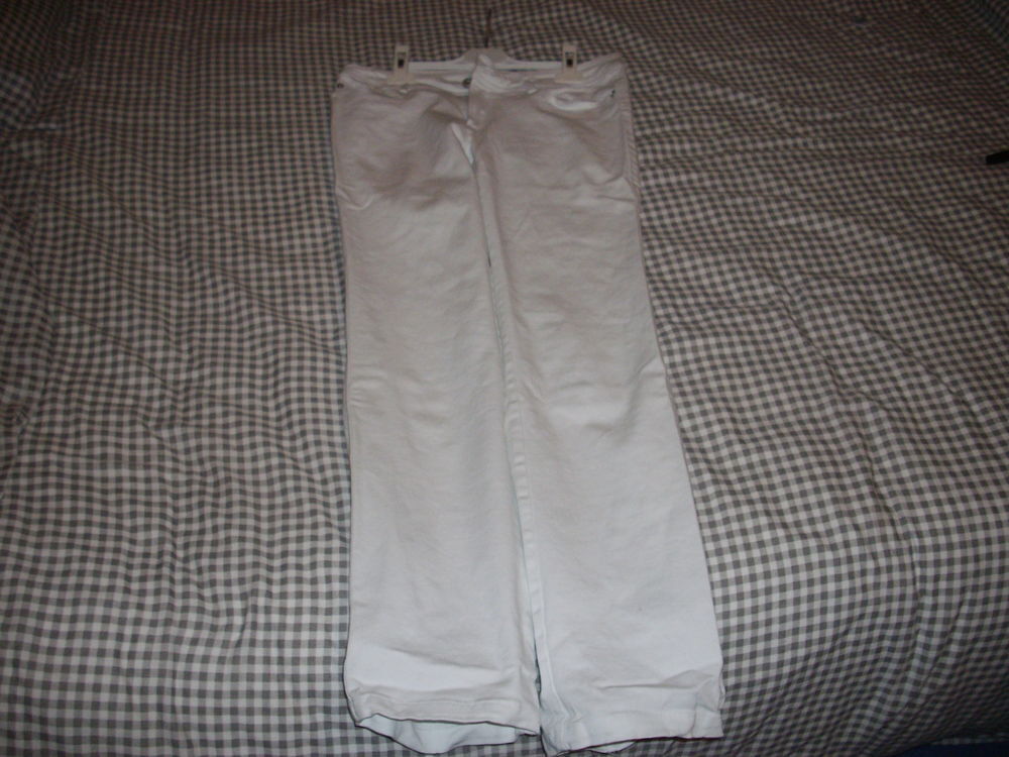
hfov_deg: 50.1
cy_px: 378
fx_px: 1078
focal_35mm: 37
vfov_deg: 38.7
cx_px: 504
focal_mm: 6.2
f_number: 2.8
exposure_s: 1/50
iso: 160
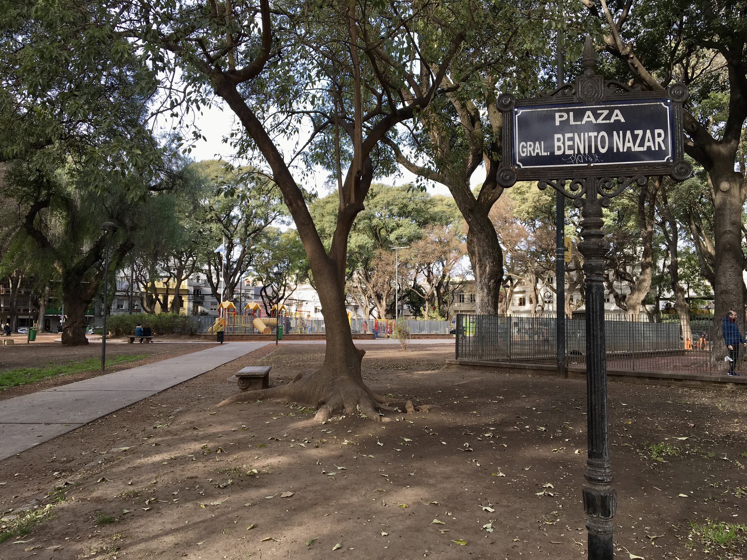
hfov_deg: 61.7
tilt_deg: +1.9
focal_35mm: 29
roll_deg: +0.1
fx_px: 626
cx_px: 374
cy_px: 280
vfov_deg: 48.2
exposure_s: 1/254
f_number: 2.2
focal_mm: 4.15
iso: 25
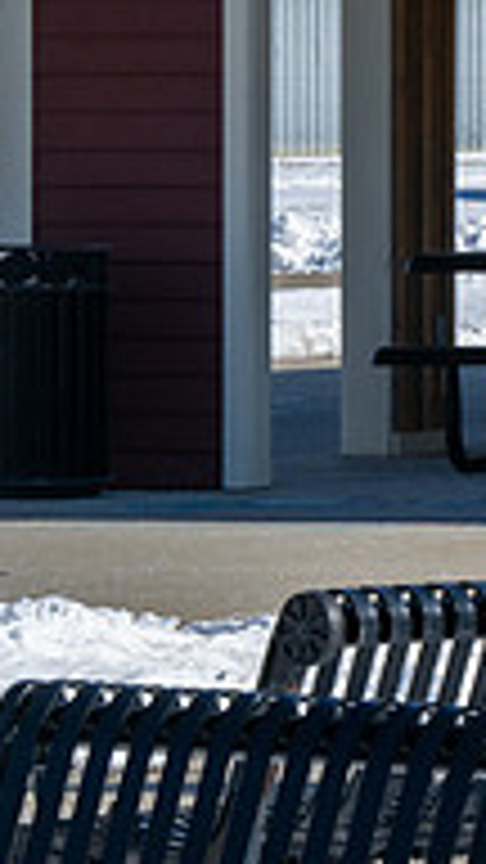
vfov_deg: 5.0
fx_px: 9805
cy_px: -2
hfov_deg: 2.8
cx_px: 1179
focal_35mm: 428
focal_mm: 135
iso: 250
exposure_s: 1/500
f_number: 18
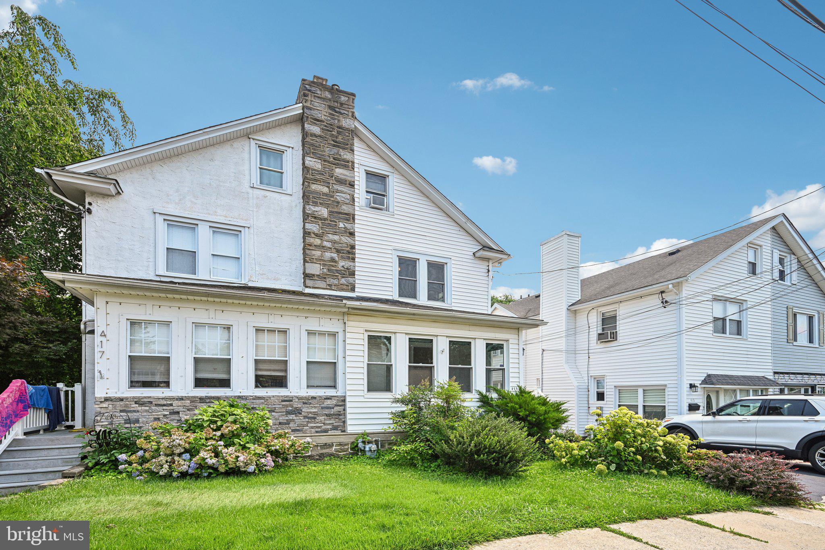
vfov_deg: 73.7
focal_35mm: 16
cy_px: 275
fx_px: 367
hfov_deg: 96.7
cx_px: 412
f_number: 8
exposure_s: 1/800
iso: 800
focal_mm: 16
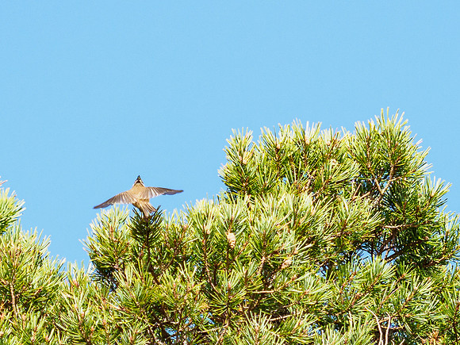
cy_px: 209
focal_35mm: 1018
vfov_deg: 1.5
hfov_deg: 1.9
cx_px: 212
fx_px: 13532
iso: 400
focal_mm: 150
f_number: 2.8
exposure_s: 1/1600
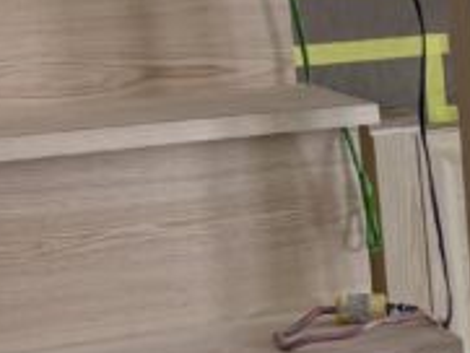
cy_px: 265
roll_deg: +1.2
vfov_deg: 10.9
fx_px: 1848
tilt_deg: -13.4
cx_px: 872
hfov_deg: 13.0
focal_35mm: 136
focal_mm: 6.76
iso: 80
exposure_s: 1/125
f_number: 1.78
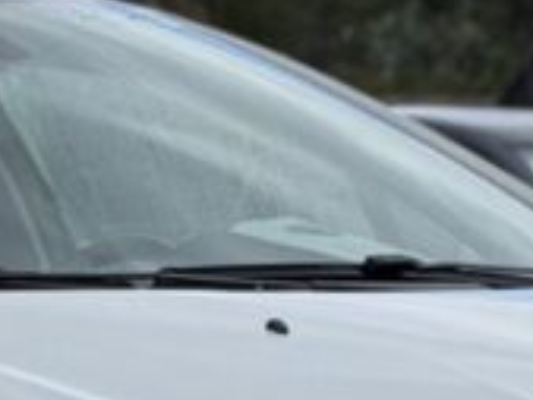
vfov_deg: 5.1
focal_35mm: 291
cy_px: 488
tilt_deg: +1.1
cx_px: -25
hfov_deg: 6.8
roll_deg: -1.3
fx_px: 4484
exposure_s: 1/2762
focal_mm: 6.76
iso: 80
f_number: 1.78
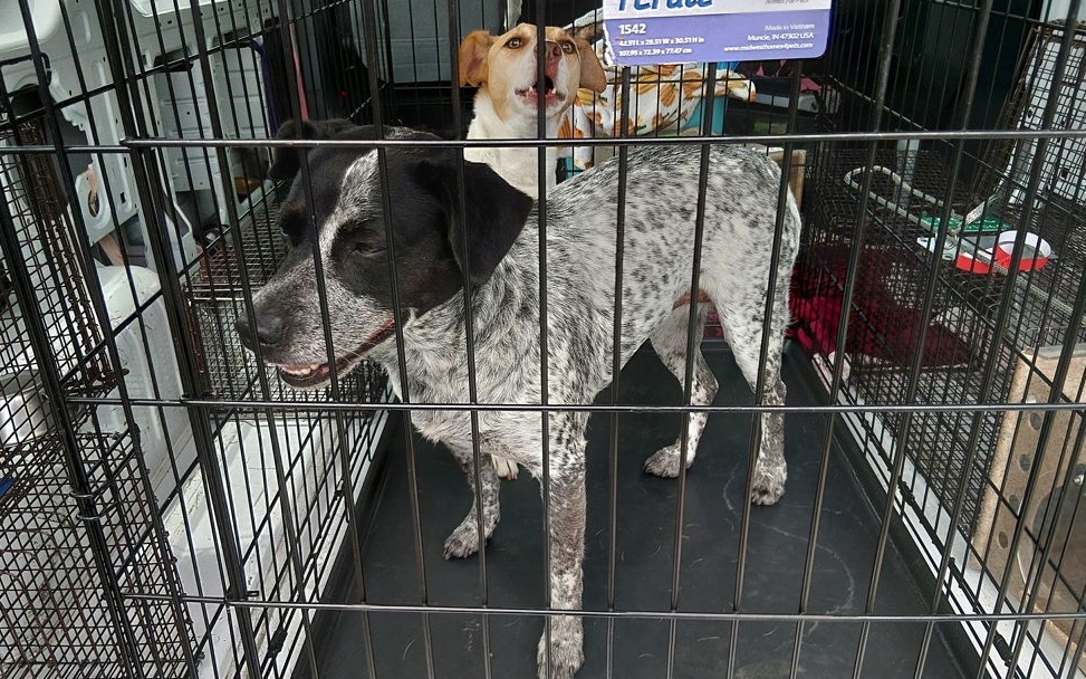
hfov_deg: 64.6
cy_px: 355
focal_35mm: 29
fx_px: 858
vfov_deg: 43.1
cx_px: 521
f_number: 1.8
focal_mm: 3.86
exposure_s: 1/100
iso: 20
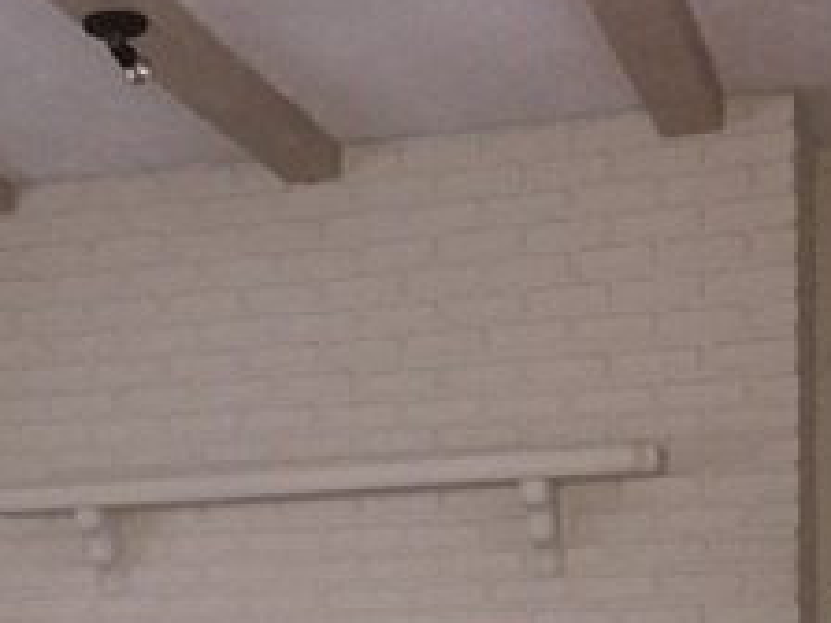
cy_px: 786
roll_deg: +0.1
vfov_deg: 16.9
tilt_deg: -2.5
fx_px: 1993
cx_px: 230
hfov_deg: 23.4
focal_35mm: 83
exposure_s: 1/16
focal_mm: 4.15
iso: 400
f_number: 2.2
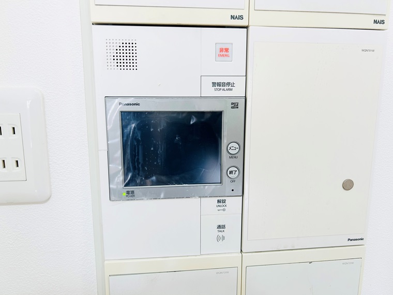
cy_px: 148
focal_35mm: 26
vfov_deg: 53.1
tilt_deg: -10.1
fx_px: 295
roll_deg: +0.2
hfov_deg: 67.3
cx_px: 196
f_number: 1.5
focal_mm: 5.7
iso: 80
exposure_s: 1/114
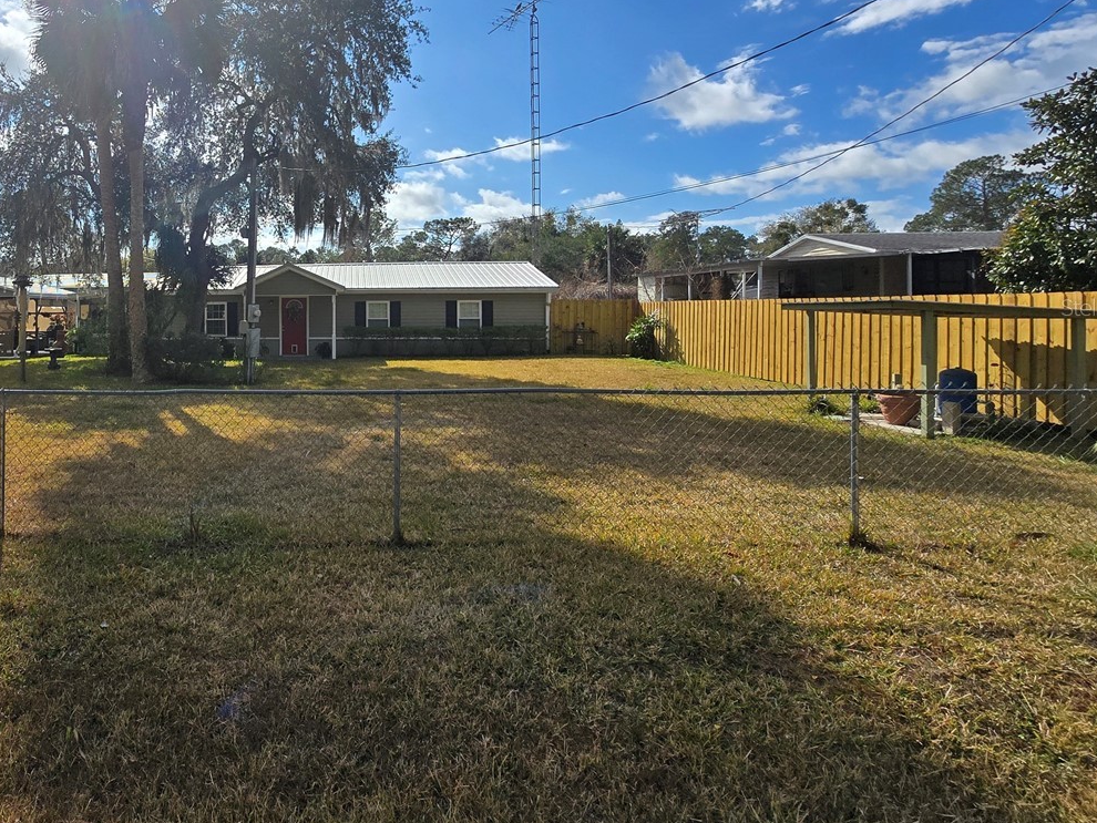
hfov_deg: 73.6
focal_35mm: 21
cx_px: 279
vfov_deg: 62.6
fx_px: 666
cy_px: 307
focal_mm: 2.2
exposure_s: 1/4704
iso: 50
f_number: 2.2
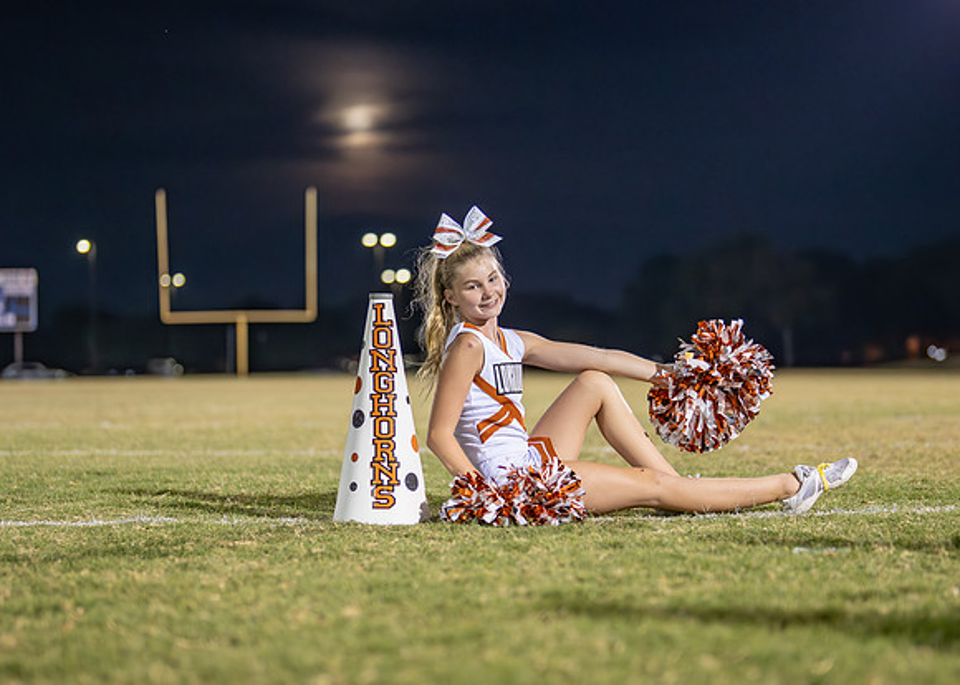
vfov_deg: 19.3
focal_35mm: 74
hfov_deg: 26.8
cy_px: 376
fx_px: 2018
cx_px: 489
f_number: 1.2
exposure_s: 1/500
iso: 1000
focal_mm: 50
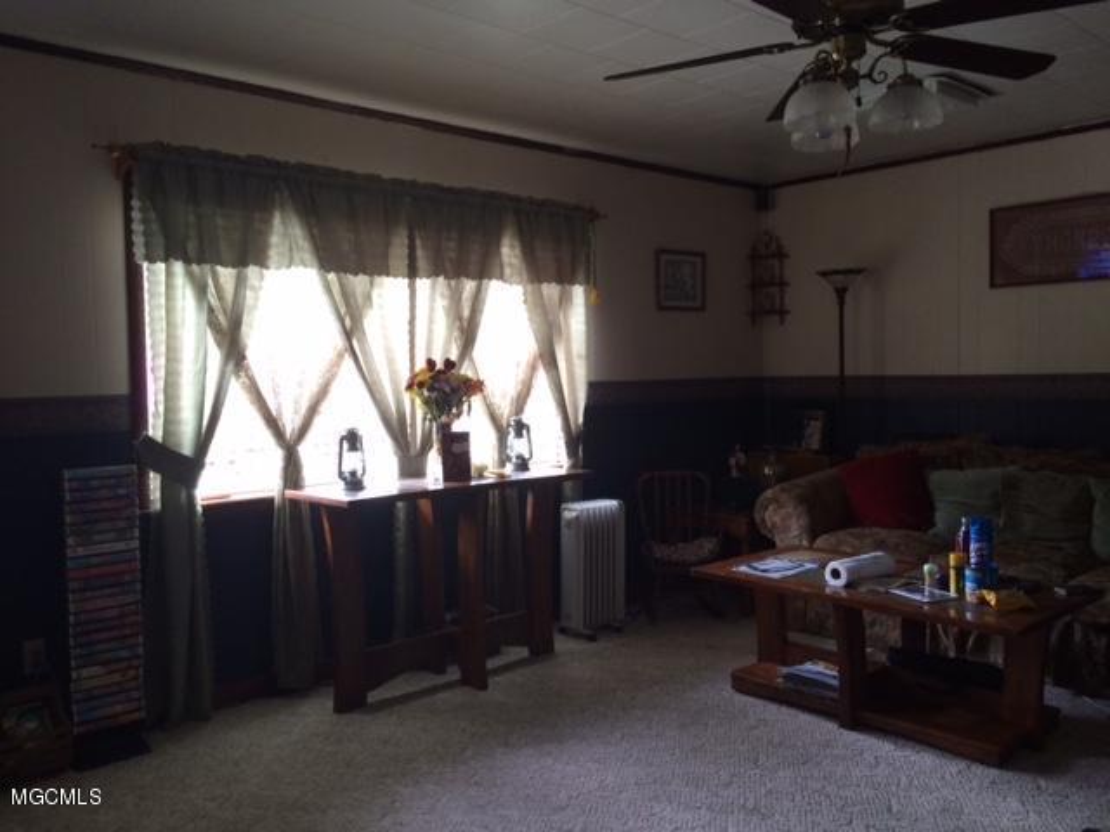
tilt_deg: -2.6
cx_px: 555
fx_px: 930
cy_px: 416
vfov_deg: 48.2
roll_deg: +2.2
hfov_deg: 61.7
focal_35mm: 29
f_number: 2.2
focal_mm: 4.15
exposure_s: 1/30
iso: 125
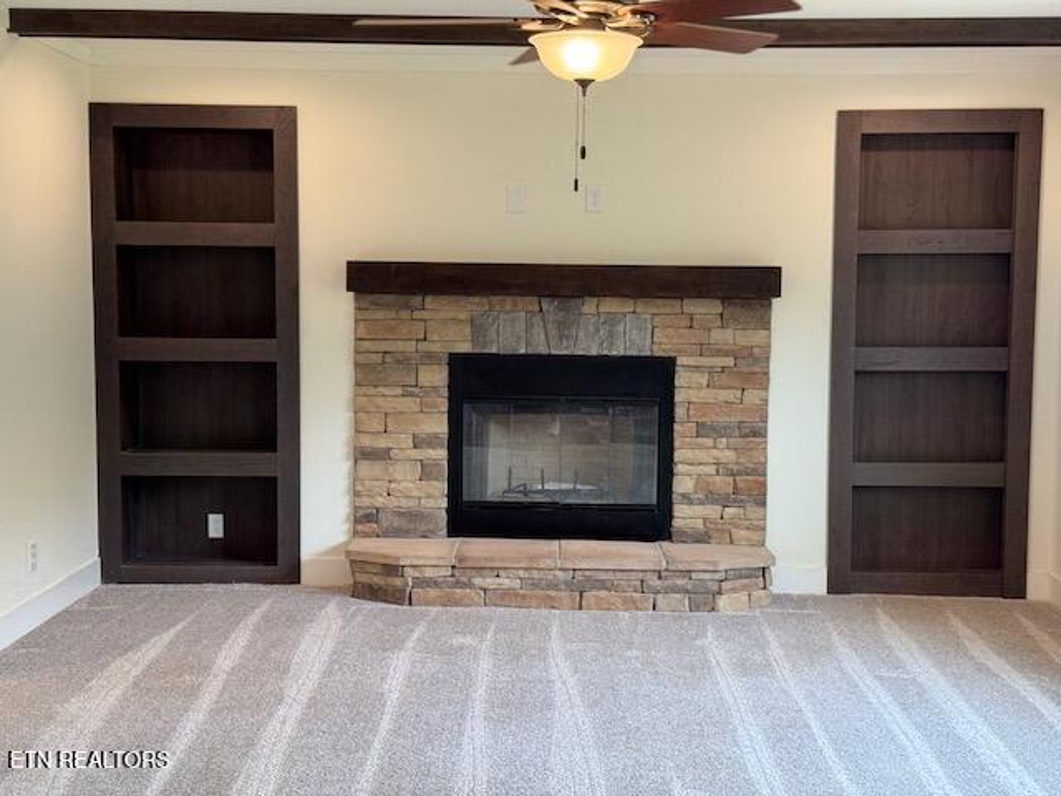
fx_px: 1471
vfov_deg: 30.3
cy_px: 398
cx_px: 530
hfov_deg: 39.7
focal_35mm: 48
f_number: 1.78
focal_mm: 6.76
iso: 50
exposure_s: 1/60
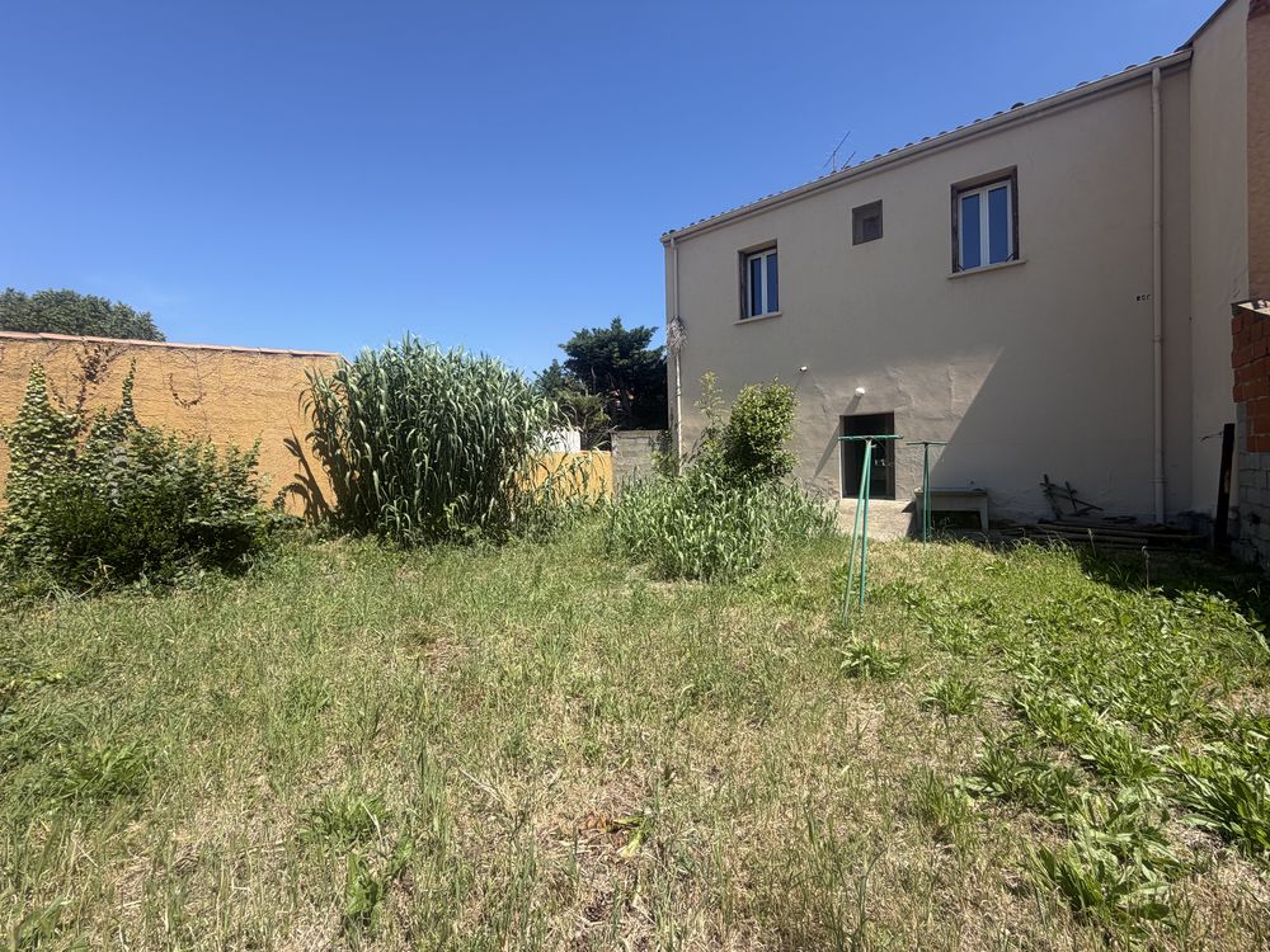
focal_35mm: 14
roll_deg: +1.7
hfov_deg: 102.1
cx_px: 635
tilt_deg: -0.7
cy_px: 476
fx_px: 514
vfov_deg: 85.7
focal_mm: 2.22
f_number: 2.2
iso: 32
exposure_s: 1/770
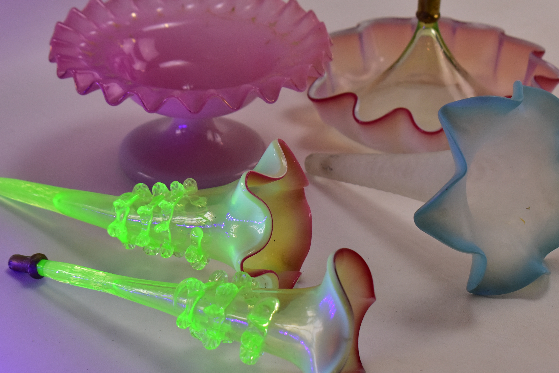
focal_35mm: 108
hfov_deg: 19.0
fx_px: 1672
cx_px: 282
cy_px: 200
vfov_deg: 12.7
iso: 800
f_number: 7.1
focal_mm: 55
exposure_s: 1/200
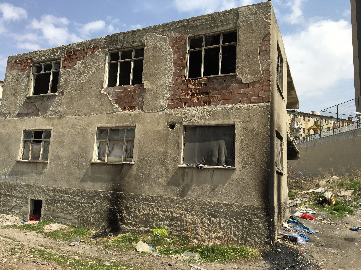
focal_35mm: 29
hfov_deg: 61.7
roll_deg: -3.3
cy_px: 135
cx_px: 180
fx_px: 302
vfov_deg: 48.2
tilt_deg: +11.4
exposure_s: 1/1603
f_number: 2.2
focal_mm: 4.15
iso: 25
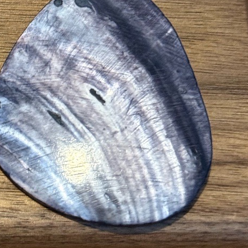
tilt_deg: -53.1
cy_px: -72
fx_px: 1192
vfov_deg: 11.6
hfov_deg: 11.8
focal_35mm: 147
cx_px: 57
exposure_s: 1/40
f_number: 1.78
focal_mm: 6.76
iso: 400
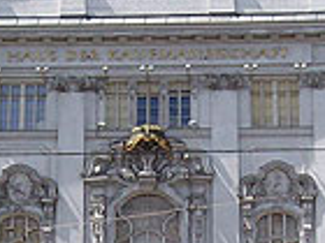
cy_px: 218
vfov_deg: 10.2
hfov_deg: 13.6
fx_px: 1361
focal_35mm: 145
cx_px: 135
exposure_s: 1/489
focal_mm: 7.6
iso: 80
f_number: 5.4
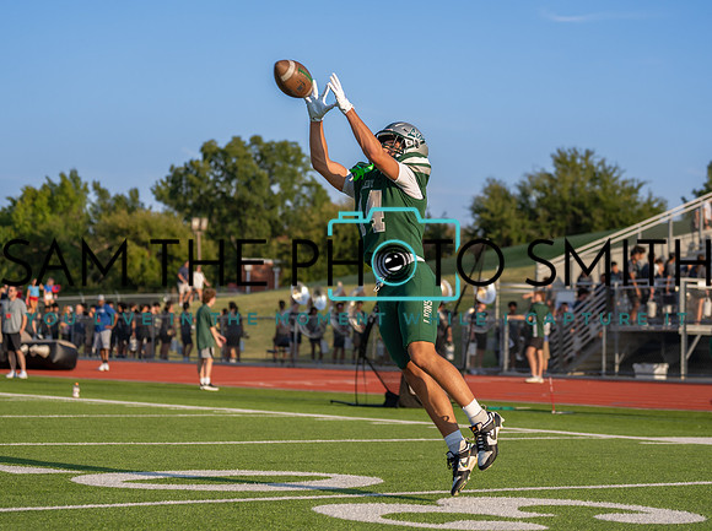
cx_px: 382
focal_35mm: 90
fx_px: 1842
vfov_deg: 16.4
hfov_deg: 21.9
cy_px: 263
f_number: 2.8
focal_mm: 70
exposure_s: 1/1600
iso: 100
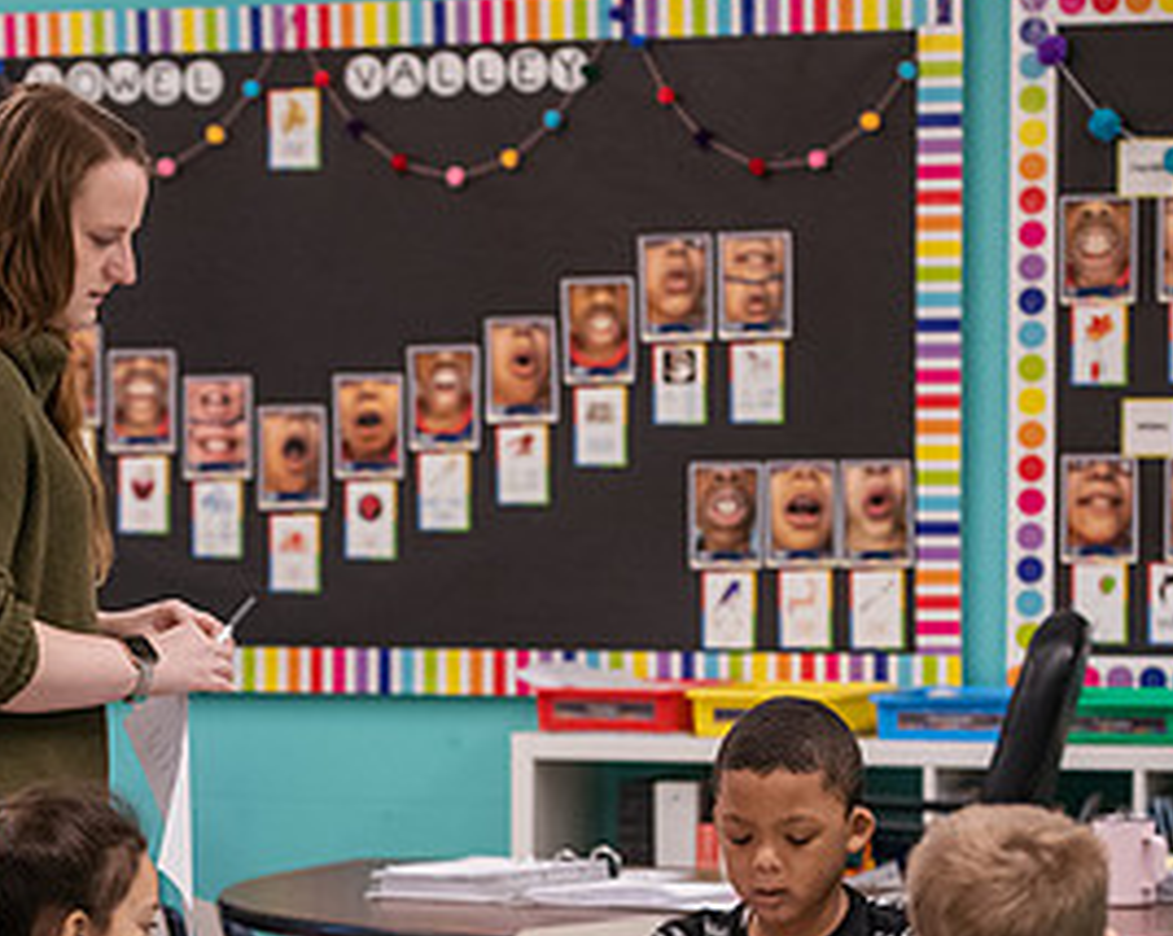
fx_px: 6071
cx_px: 197
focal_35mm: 175
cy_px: 816
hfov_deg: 11.0
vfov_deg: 8.8
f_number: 3.5
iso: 2500
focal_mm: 86
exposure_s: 1/200
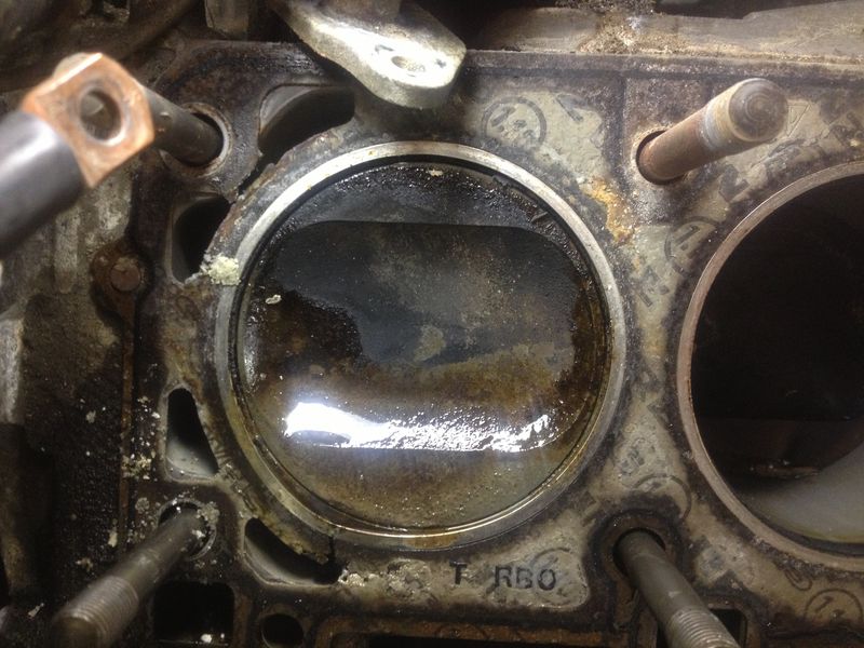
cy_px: 324
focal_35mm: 35
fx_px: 874
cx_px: 432
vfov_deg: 40.7
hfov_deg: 52.6
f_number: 2.4
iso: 250
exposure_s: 1/20
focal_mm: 4.28
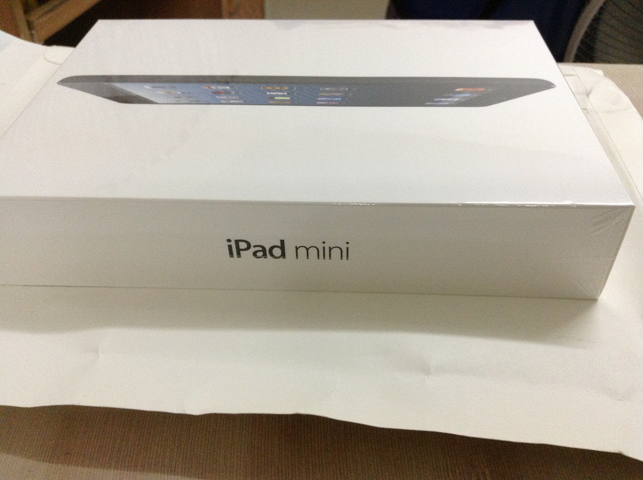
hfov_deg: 55.4
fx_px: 612
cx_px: 322
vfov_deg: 42.8
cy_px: 240
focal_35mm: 33
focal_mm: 3.3
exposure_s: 1/24
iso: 160
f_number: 2.4
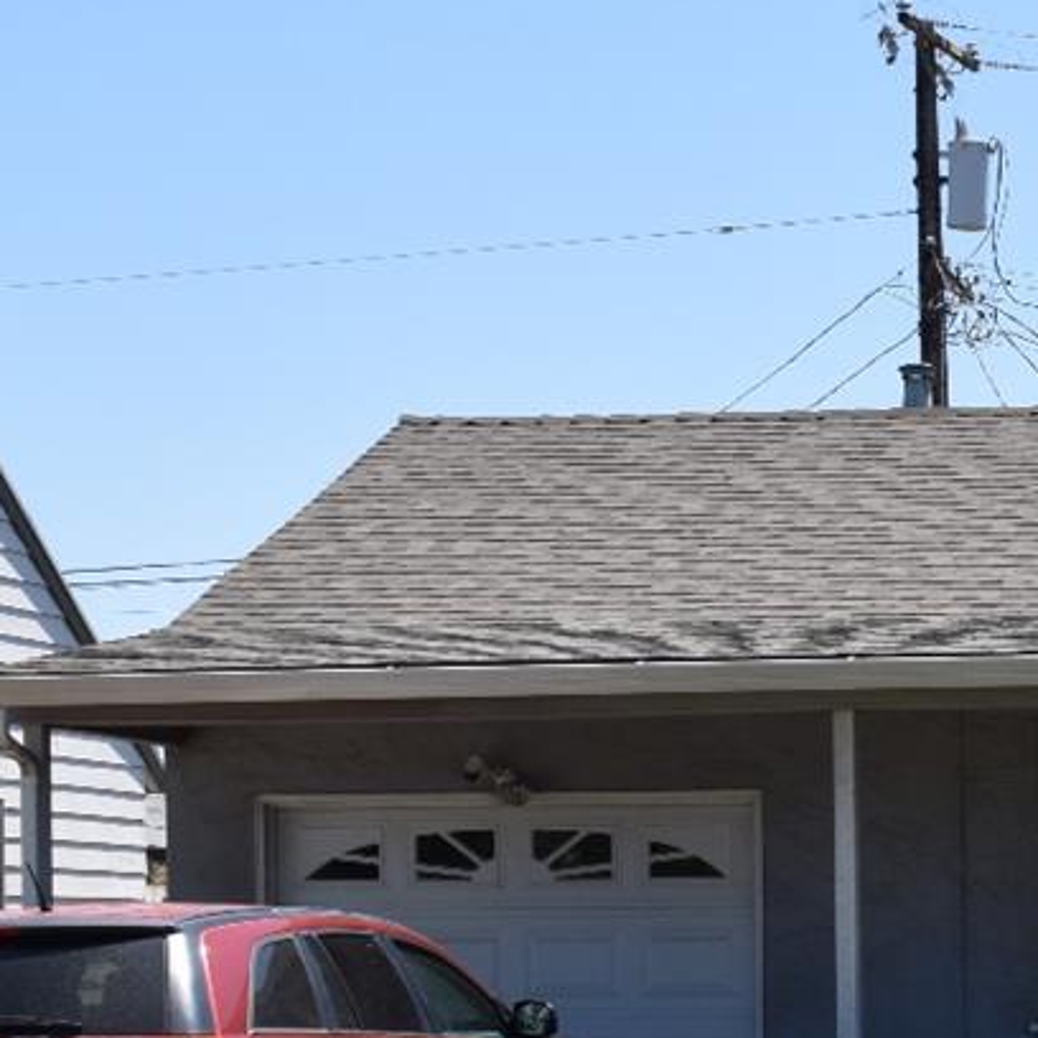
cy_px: 1099
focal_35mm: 127
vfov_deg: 13.5
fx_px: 4294
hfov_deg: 13.2
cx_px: 1399
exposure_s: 1/320
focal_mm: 27
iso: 200
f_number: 9
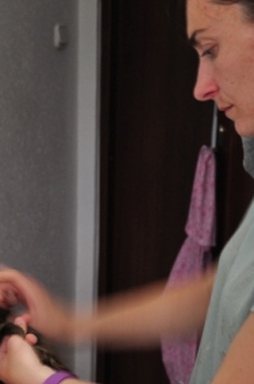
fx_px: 1181
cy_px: 346
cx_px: 59
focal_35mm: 111
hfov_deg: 12.2
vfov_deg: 18.2
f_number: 4.5
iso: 500
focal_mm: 35
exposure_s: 1/6
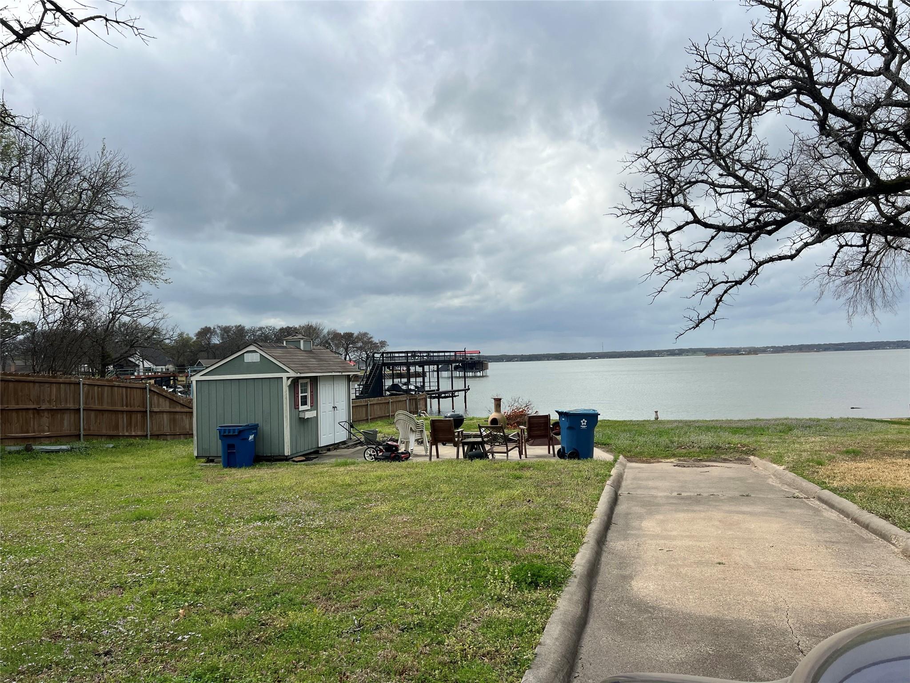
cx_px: 455
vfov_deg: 53.1
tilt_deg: +1.7
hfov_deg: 67.3
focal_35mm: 26
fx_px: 683
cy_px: 342
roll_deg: +2.1
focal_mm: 5.7
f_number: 1.5
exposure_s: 1/6579
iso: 50
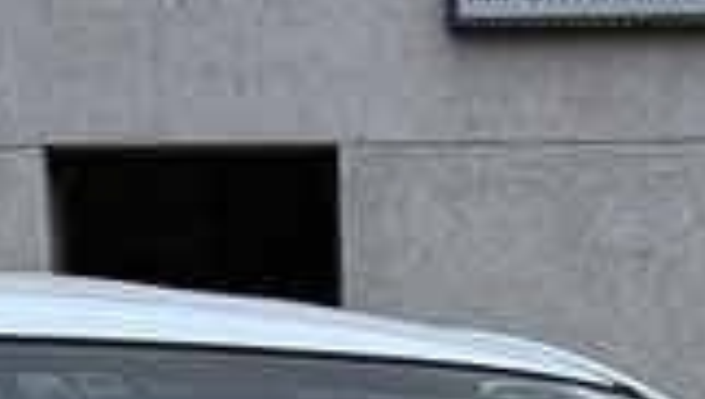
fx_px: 3893
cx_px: 753
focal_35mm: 208
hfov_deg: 10.2
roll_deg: +0.2
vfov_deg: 5.1
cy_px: 1675
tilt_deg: -13.7
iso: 80
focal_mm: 6.76
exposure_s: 1/1812
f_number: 1.78
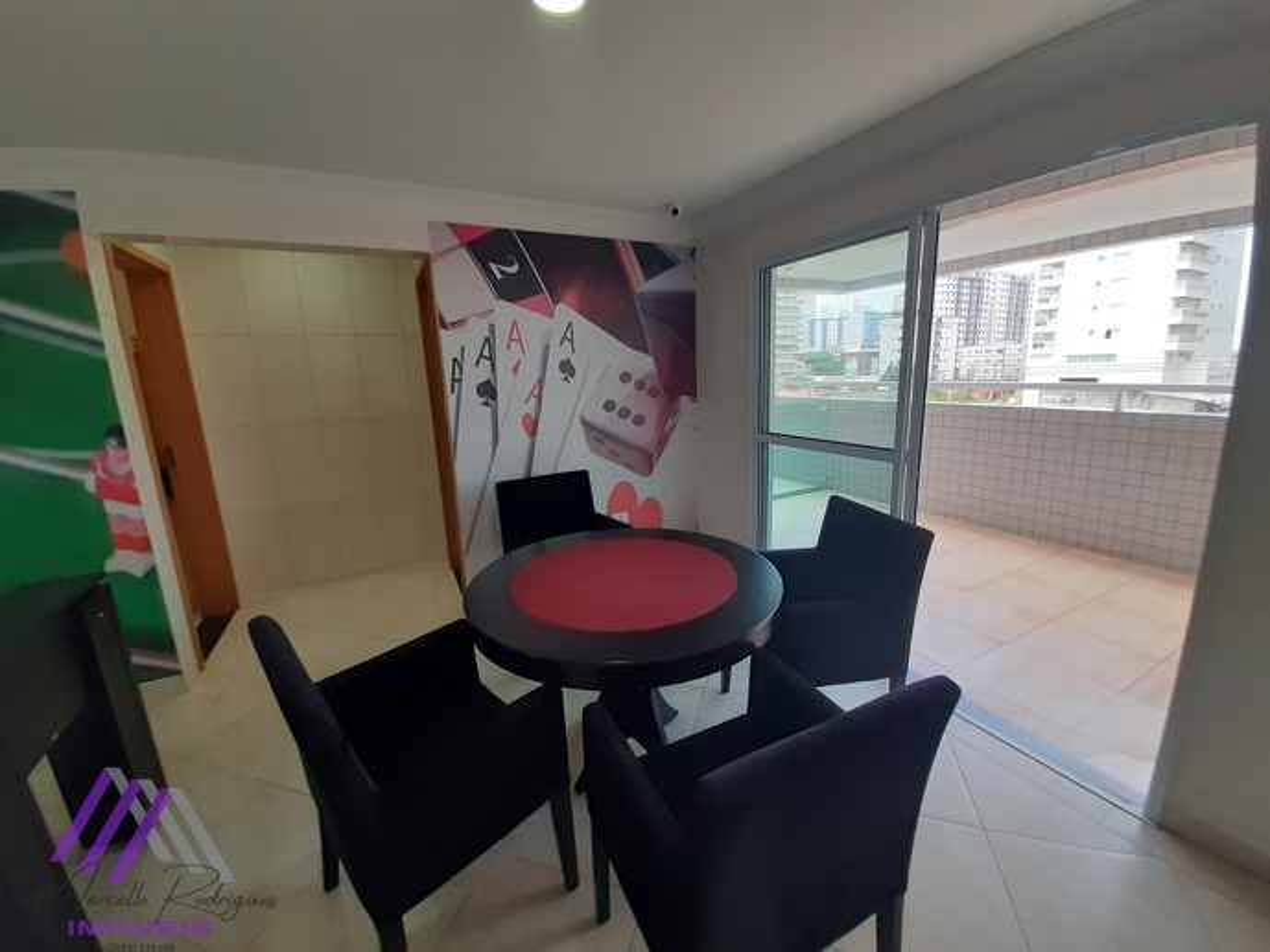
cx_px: 635
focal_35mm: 13
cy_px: 476
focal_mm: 1.42
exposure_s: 1/120
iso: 64
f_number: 2.2
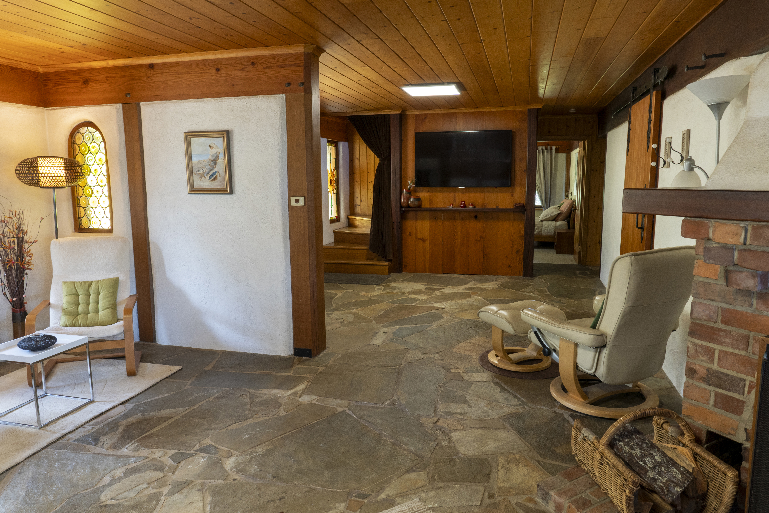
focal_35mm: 24
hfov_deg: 73.7
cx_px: 384
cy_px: 256
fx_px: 513
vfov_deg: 53.1
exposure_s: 1/6
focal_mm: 16
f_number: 9
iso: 400
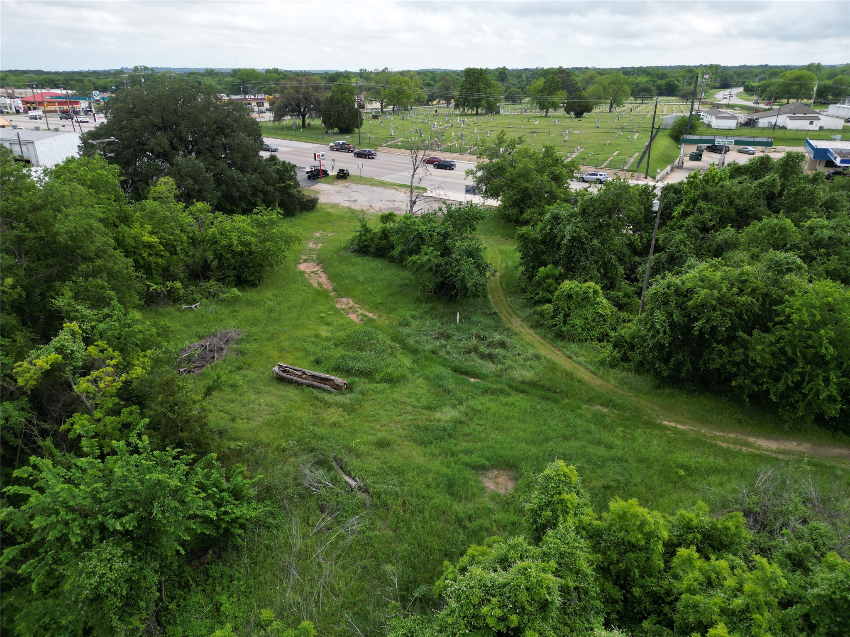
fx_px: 589
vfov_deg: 56.8
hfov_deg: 71.6
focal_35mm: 24
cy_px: 318
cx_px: 425
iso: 100
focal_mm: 6.72
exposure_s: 1/1250
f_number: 1.7
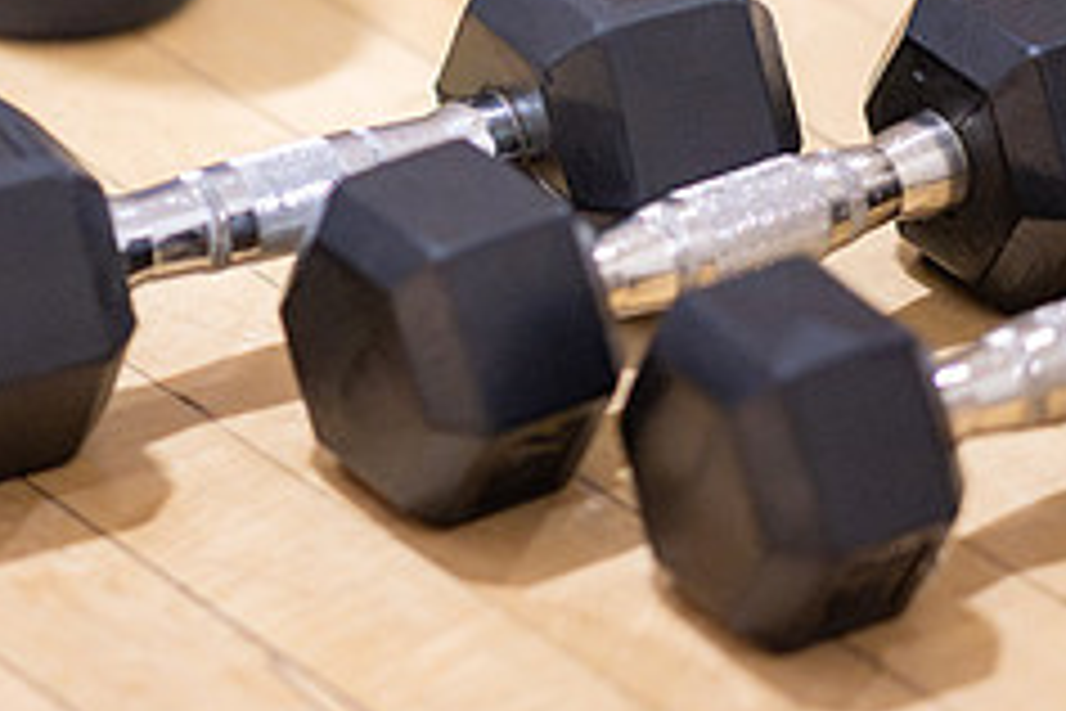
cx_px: 360
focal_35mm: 257
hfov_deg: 8.0
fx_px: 7609
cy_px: -29
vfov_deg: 5.3
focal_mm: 105
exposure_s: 1/320
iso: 8000
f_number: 1.4
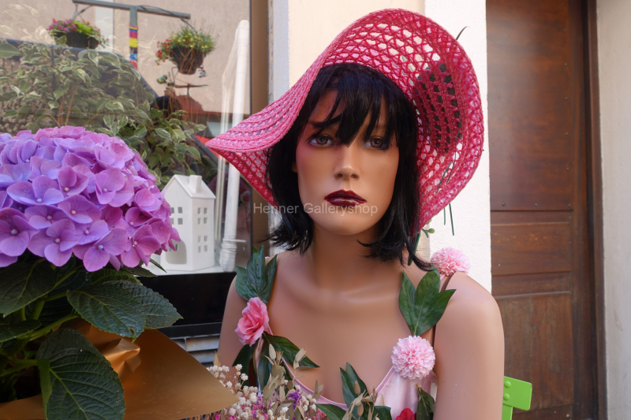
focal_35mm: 24
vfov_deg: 53.1
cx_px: 316
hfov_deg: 73.8
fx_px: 421
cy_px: 210
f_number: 4
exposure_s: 1/125
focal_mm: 8.8
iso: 125
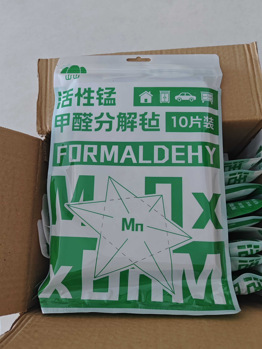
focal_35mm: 23
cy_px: 174
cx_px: 131
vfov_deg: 73.9
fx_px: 232
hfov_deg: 58.9
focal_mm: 5.56
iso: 1422
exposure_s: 1/50
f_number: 1.88
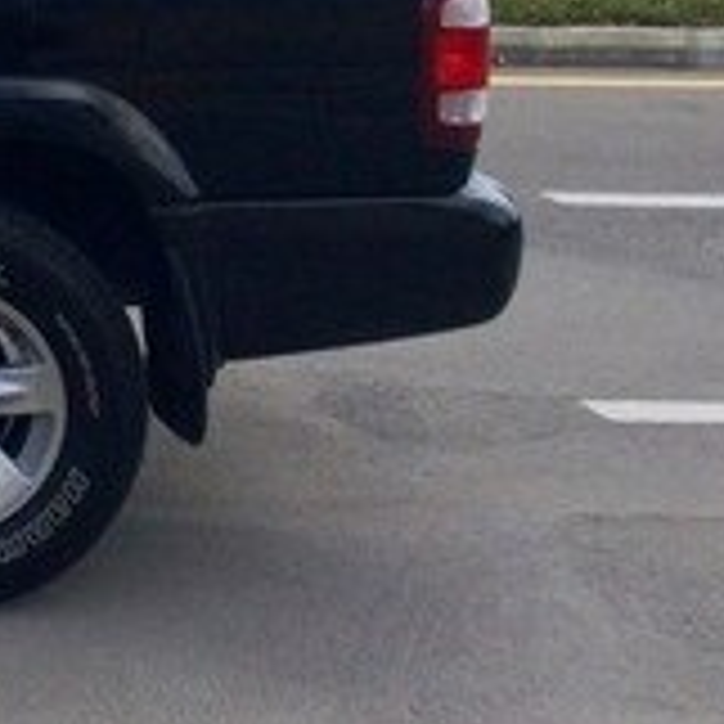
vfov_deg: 16.1
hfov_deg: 14.1
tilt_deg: -8.6
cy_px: -83
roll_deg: -0.1
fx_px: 2485
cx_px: -697
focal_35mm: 105
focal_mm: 4.15
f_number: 2.2
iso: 32
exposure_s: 1/1208
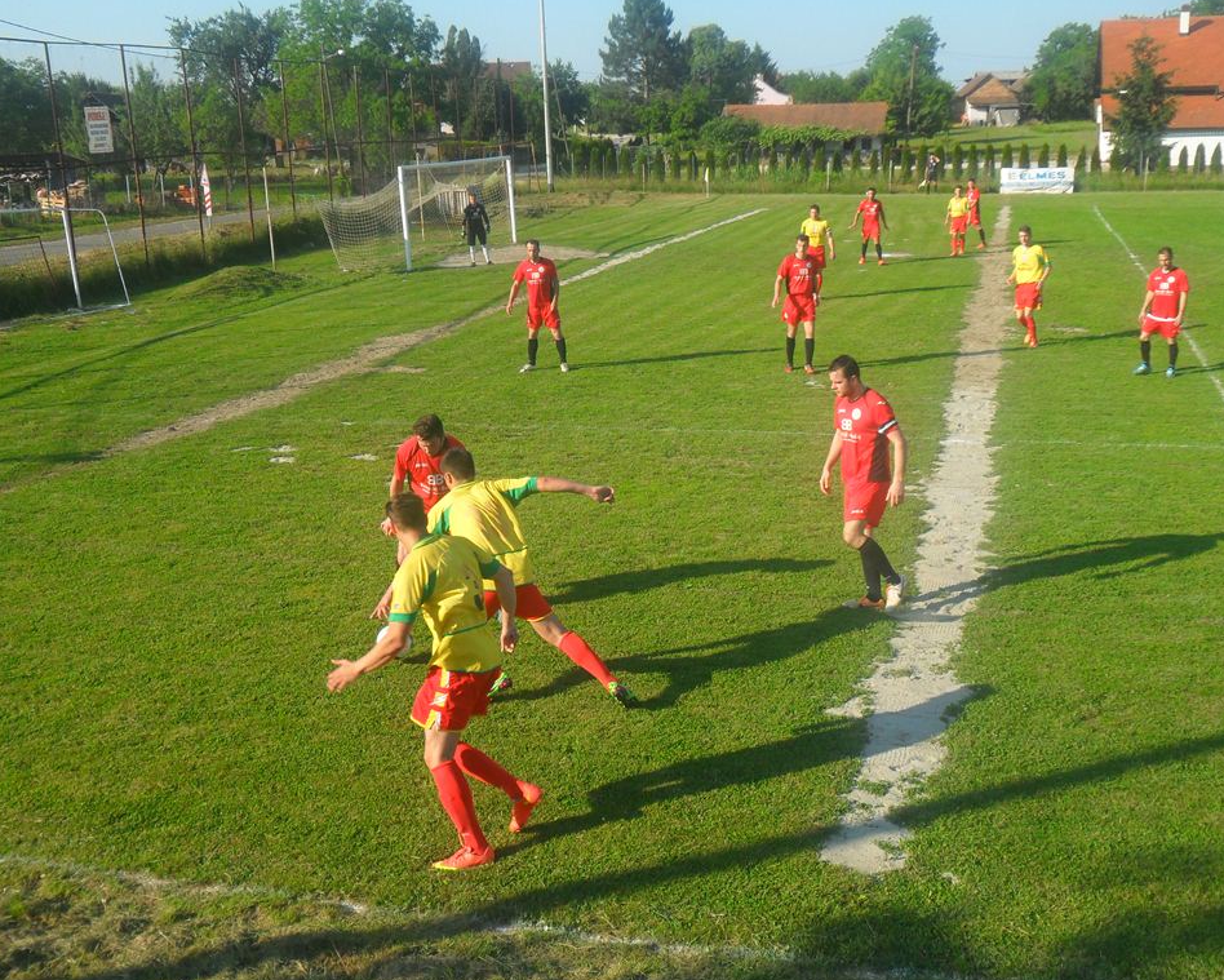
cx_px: 651
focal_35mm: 39
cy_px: 492
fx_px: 1413
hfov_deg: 46.8
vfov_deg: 38.2
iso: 100
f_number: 4
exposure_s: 1/750
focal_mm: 6.6
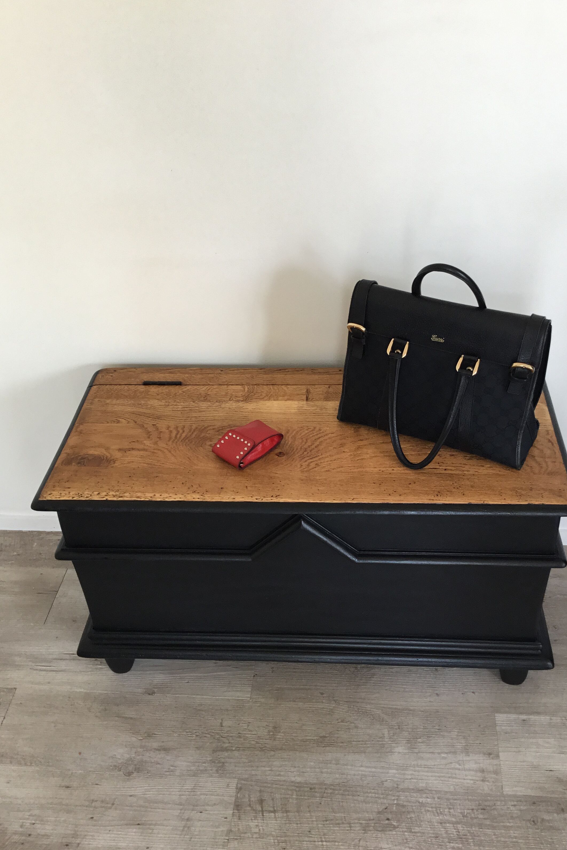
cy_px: 424
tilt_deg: -38.2
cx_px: 305
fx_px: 780
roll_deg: +2.1
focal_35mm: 33
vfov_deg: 57.2
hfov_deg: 39.9
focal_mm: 3.3
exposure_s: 1/33
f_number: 2.4
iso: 50
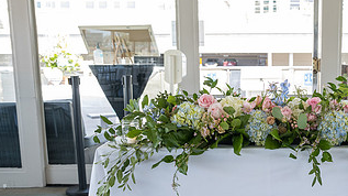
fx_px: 480
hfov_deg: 38.6
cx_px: 269
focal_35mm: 52
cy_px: 143
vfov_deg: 22.8
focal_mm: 24
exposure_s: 1/200
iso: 400
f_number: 4
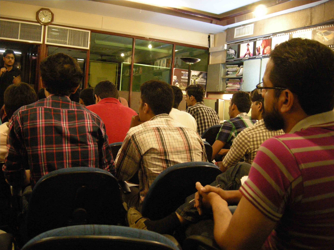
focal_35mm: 35
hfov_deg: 52.6
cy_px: 125
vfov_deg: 40.7
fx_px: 338
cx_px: 167
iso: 800
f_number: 2.7
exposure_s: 1/8.2
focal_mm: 7.5
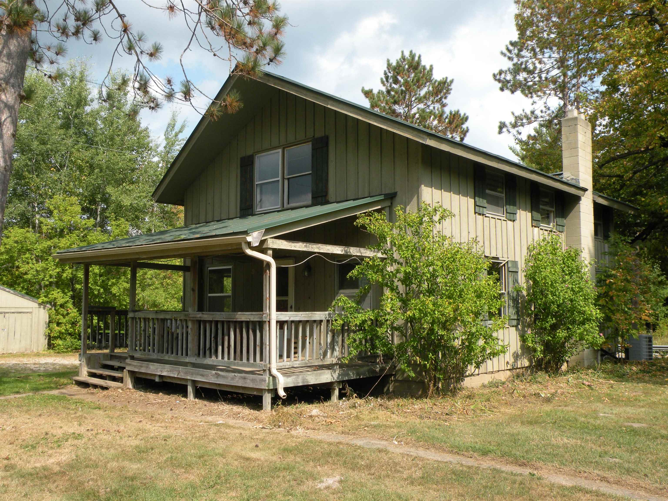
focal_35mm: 33
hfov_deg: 55.4
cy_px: 250
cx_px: 334
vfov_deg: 42.9
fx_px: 637
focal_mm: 5.8
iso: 64
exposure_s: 1/206
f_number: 7.1
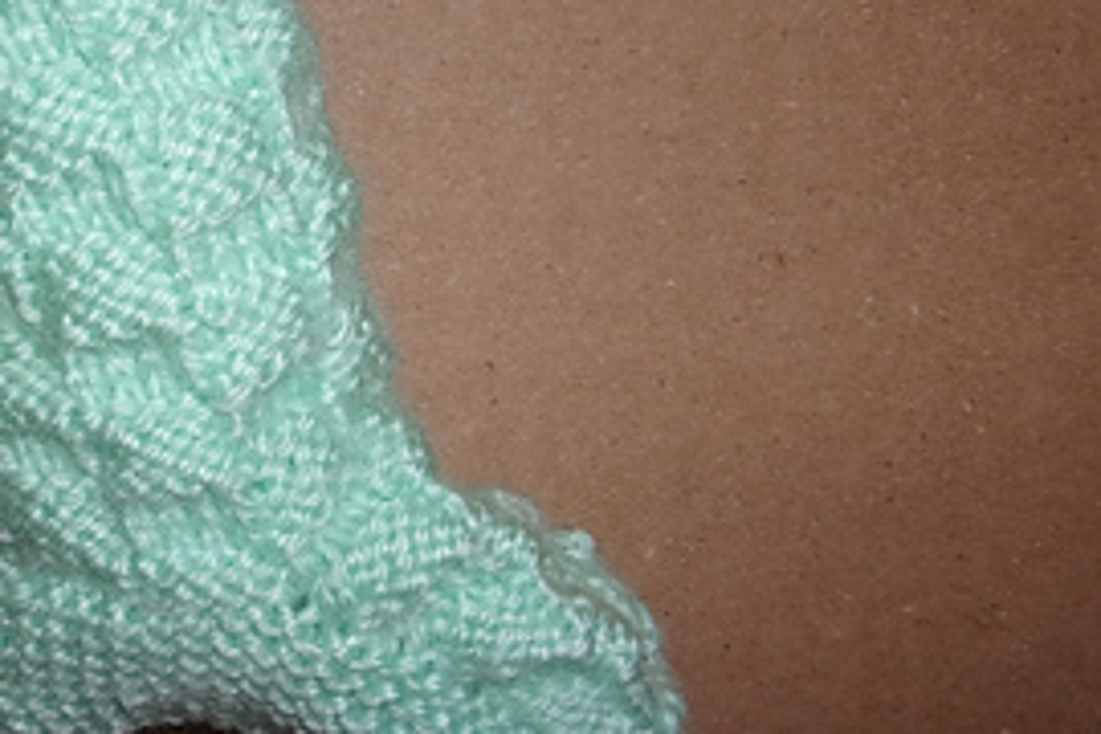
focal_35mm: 54
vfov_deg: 25.0
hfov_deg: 35.6
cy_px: 275
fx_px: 1651
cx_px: 204
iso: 100
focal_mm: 5.1
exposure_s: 1/34
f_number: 3.9
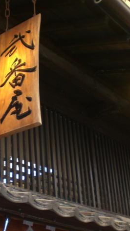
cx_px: 38
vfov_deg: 29.9
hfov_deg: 17.2
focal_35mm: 70
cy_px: 156
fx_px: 429
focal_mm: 6.3
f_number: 3.1
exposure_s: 1/60
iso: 100
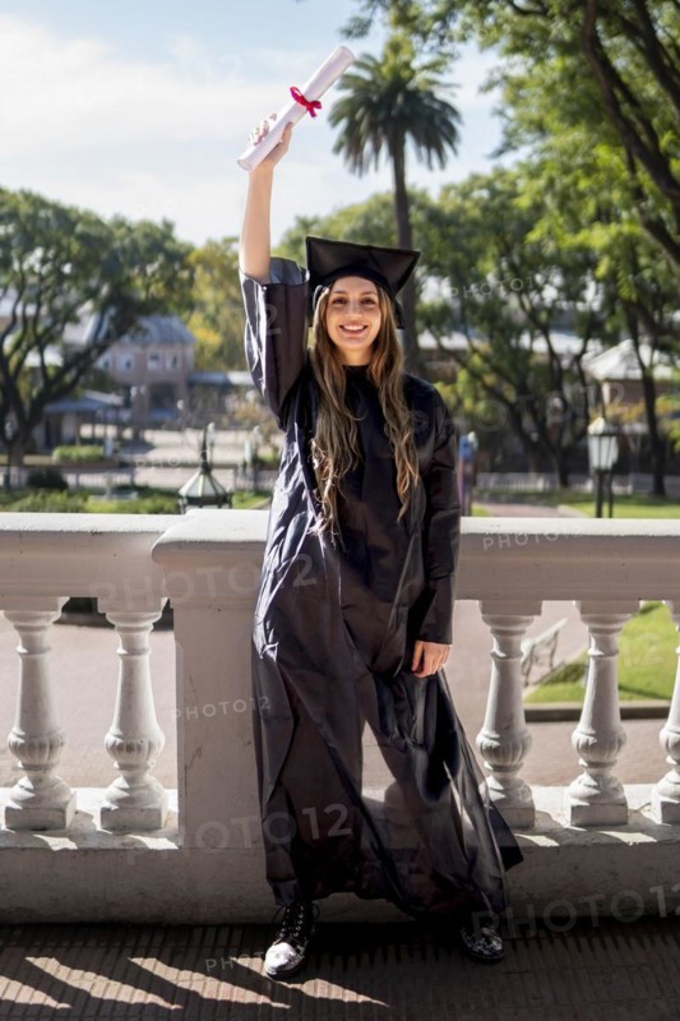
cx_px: 340
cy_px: 510
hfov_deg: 29.9
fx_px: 1275
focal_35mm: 45
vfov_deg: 43.6
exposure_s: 1/4000
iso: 200
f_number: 1.4
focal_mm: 30
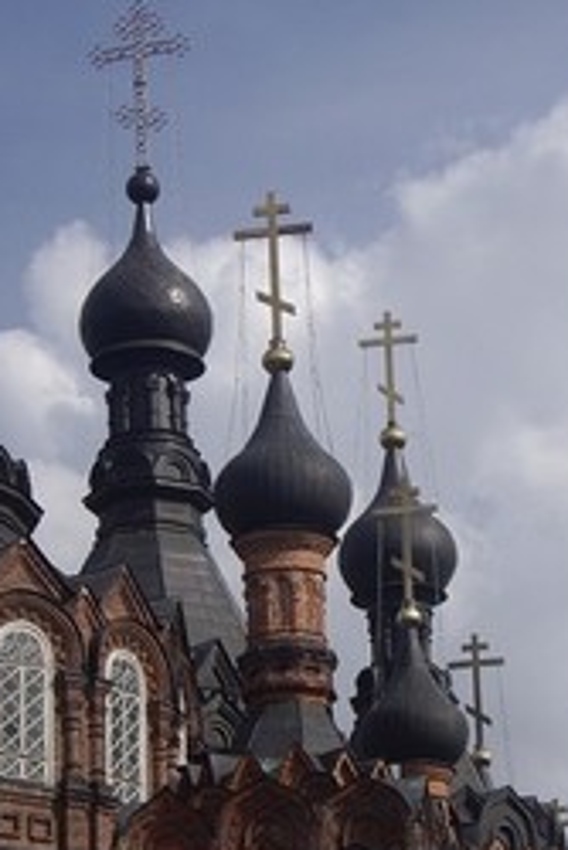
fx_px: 3828
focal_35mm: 162
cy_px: 520
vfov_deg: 12.7
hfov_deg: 8.5
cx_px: 277
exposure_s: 1/200
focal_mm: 16.3
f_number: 8.6
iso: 50
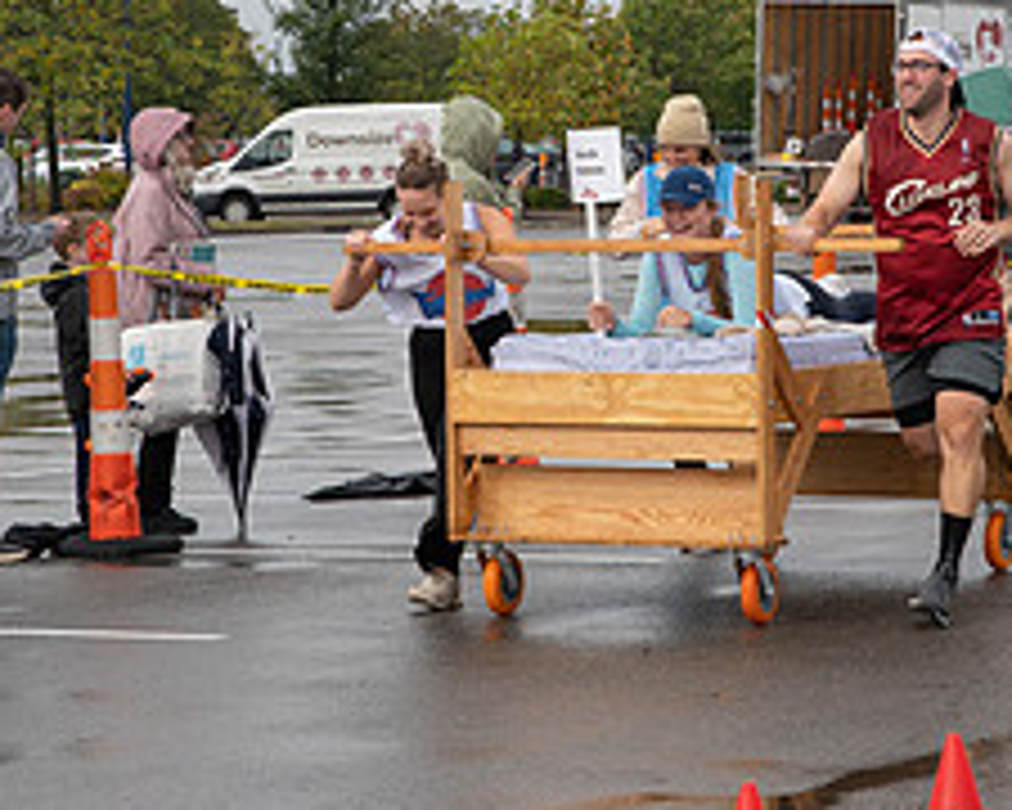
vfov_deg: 9.1
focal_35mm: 169
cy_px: 252
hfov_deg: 11.4
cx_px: 643
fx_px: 5062
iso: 400
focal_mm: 70
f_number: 7.1
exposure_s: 1/500
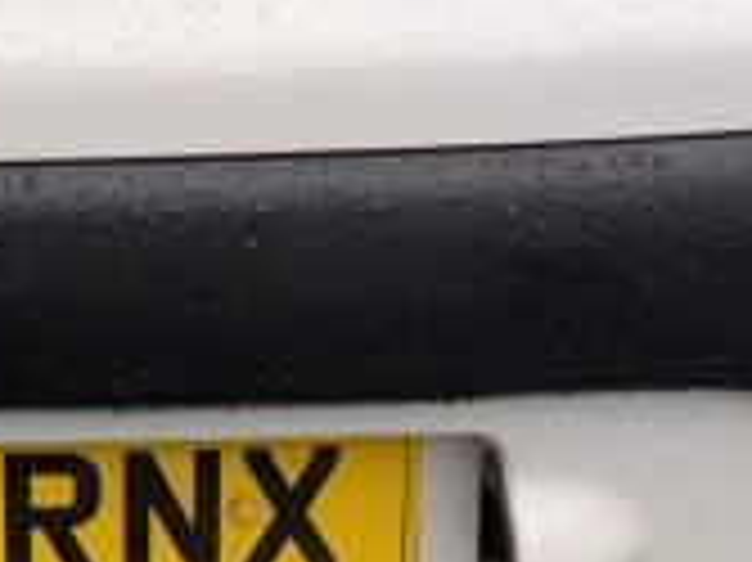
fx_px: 3039
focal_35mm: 140
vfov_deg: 10.1
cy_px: -393
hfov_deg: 13.8
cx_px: -59
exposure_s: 1/125
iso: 25
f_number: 1.8
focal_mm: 4.25
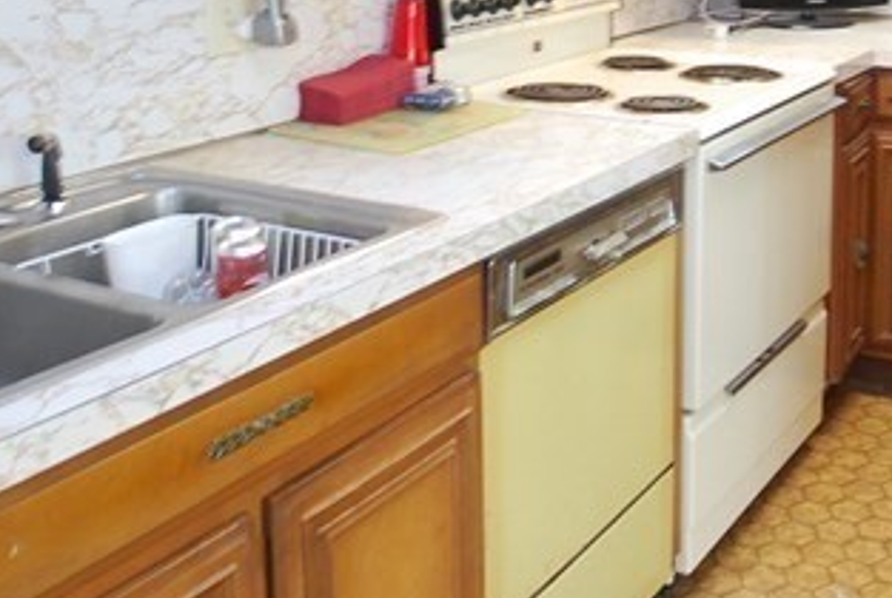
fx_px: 1216
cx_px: 633
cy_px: 1
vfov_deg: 26.2
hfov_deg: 39.5
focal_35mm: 49
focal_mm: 10
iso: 400
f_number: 4
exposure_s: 1/8
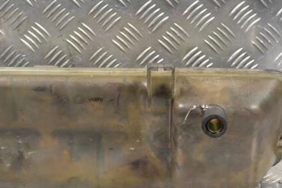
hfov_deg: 19.5
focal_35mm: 105
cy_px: 105
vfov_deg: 13.0
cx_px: 126
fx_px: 822
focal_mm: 50
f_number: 8
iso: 3200
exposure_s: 1/250
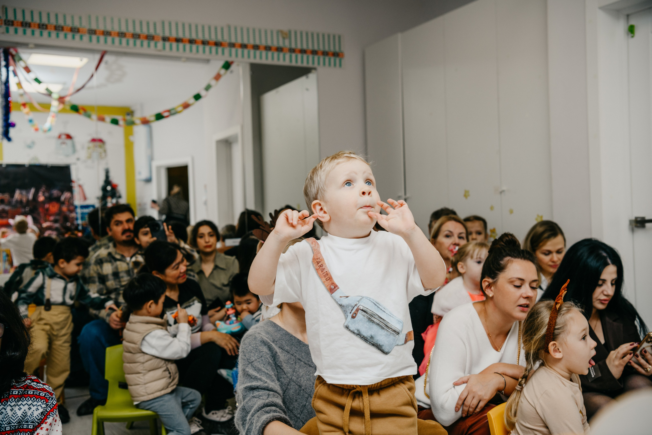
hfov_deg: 48.5
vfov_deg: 33.4
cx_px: 326
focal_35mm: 40
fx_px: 724
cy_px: 218
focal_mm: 40
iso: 250
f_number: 4
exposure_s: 1/160
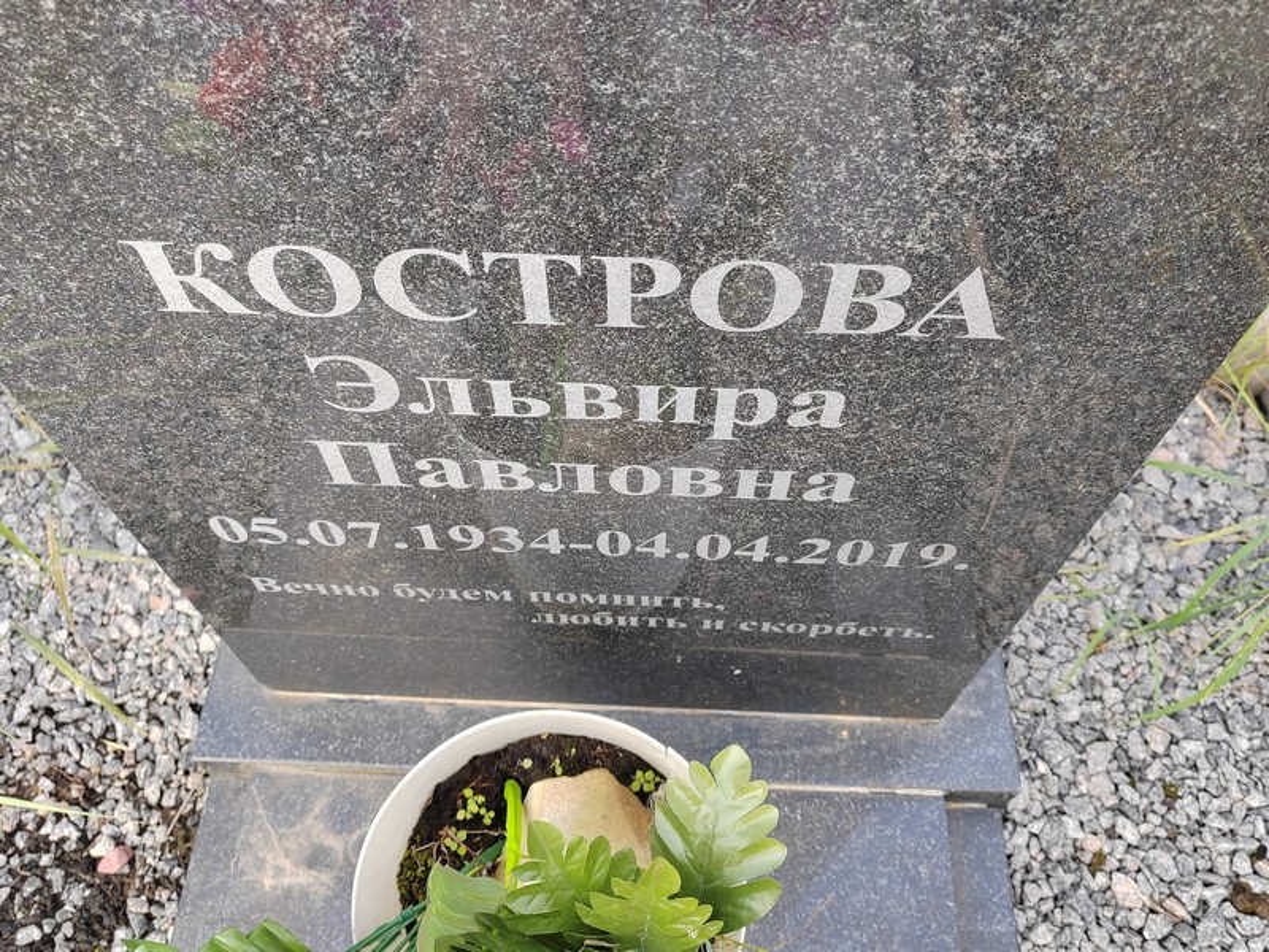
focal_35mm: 29
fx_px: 1063
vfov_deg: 48.2
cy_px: 476
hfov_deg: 61.7
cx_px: 634
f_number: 1.9
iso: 100
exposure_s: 1/130
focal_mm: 5.52
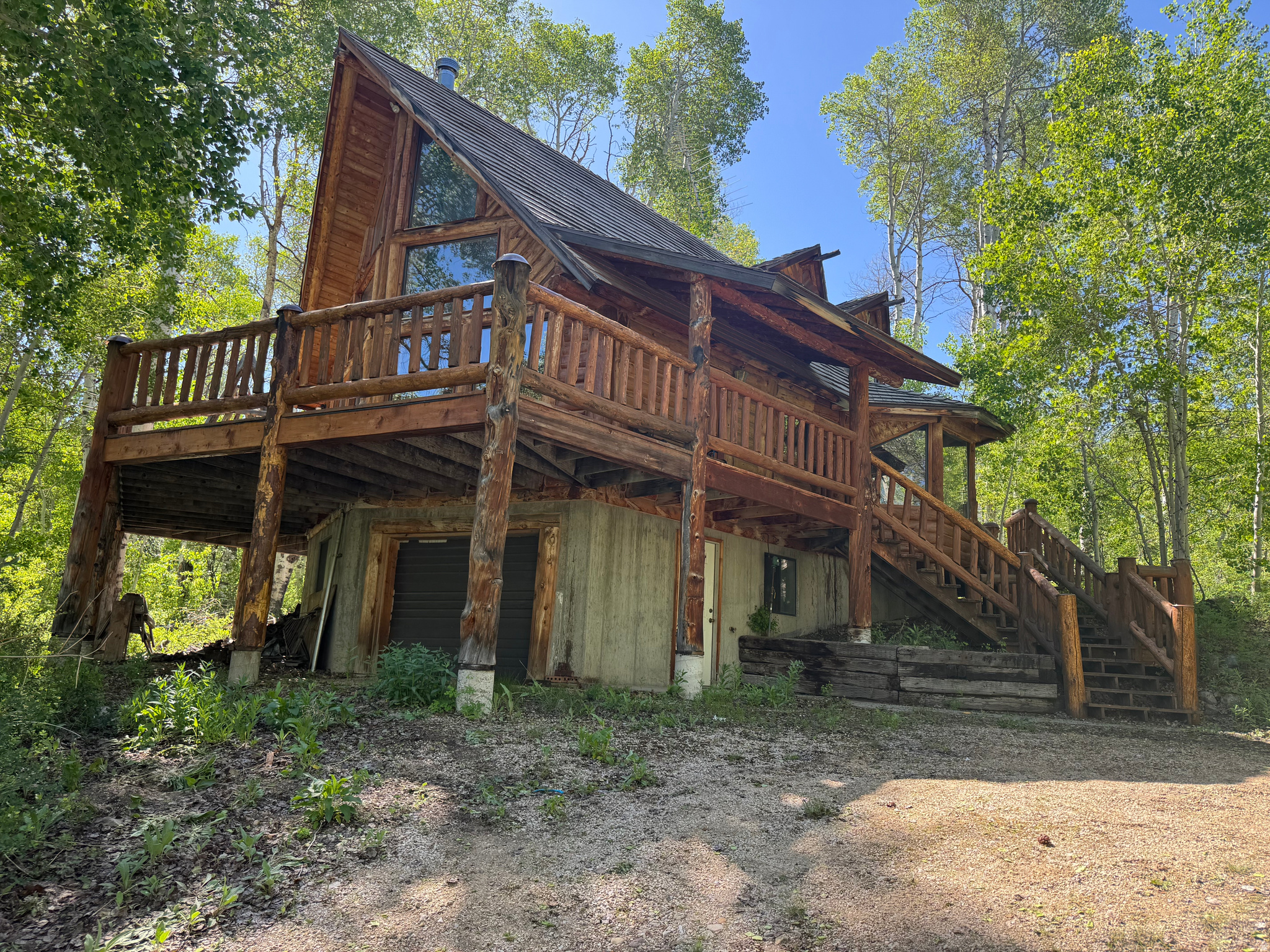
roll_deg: -3.6
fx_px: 881
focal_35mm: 24
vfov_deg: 56.8
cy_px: 476
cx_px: 635
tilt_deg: +13.0
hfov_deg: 71.6
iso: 80
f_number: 1.78
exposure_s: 1/693
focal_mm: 6.76
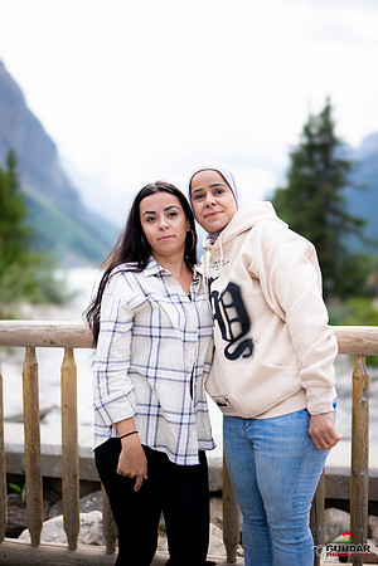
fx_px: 551
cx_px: 189
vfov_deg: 54.4
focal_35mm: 35
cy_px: 283
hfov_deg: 37.9
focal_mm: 35
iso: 200
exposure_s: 1/8000
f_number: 1.2
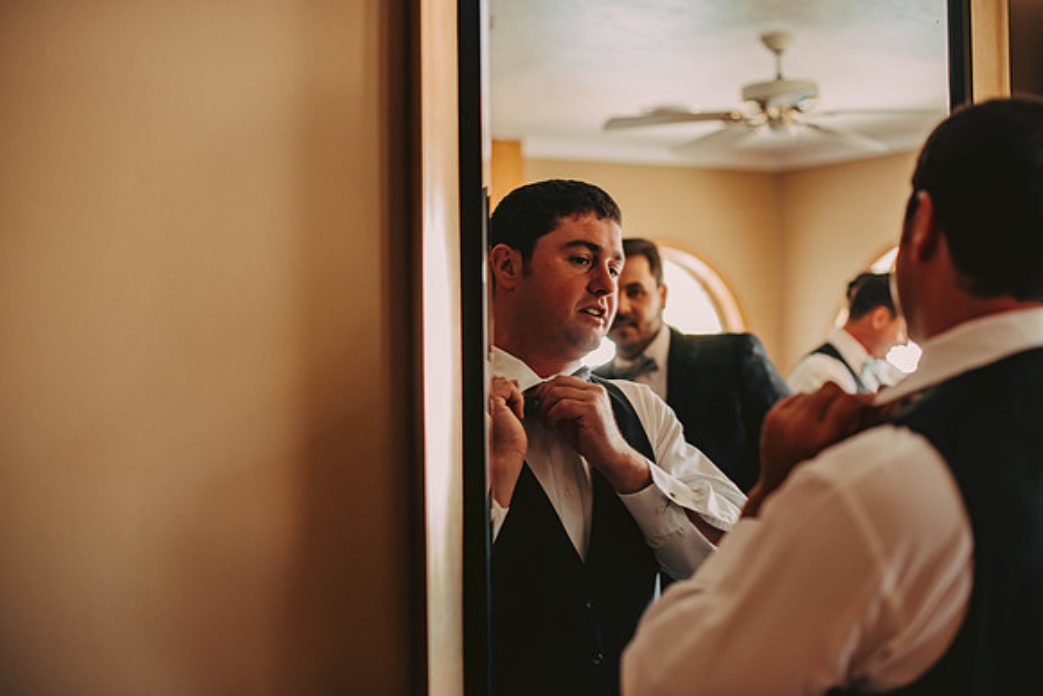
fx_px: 1449
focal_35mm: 50
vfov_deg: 27.0
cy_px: 348
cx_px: 522
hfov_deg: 39.6
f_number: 2
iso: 640
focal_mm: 50
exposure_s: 1/125
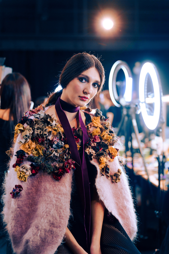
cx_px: 84
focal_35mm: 59
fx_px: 415
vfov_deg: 33.9
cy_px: 127
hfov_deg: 23.0
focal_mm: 59
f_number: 2.2
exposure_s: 1/200
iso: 640
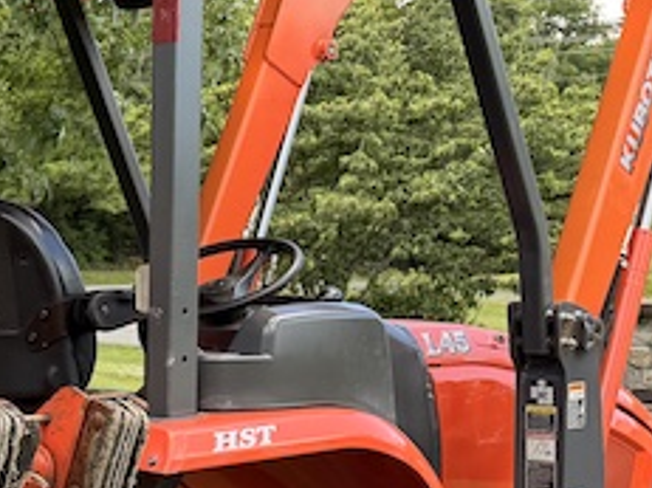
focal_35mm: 83
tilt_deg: -1.4
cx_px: -469
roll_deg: +0.6
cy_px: 324
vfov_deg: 17.7
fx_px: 1563
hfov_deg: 19.0
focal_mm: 6.76
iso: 100
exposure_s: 1/728
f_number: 1.78
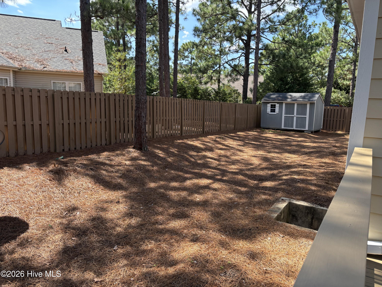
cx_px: 191
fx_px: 287
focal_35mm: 26
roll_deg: -2.1
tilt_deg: -10.1
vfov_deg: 53.1
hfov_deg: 67.3
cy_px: 144
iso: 50
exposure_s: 1/577
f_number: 1.6
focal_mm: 5.96
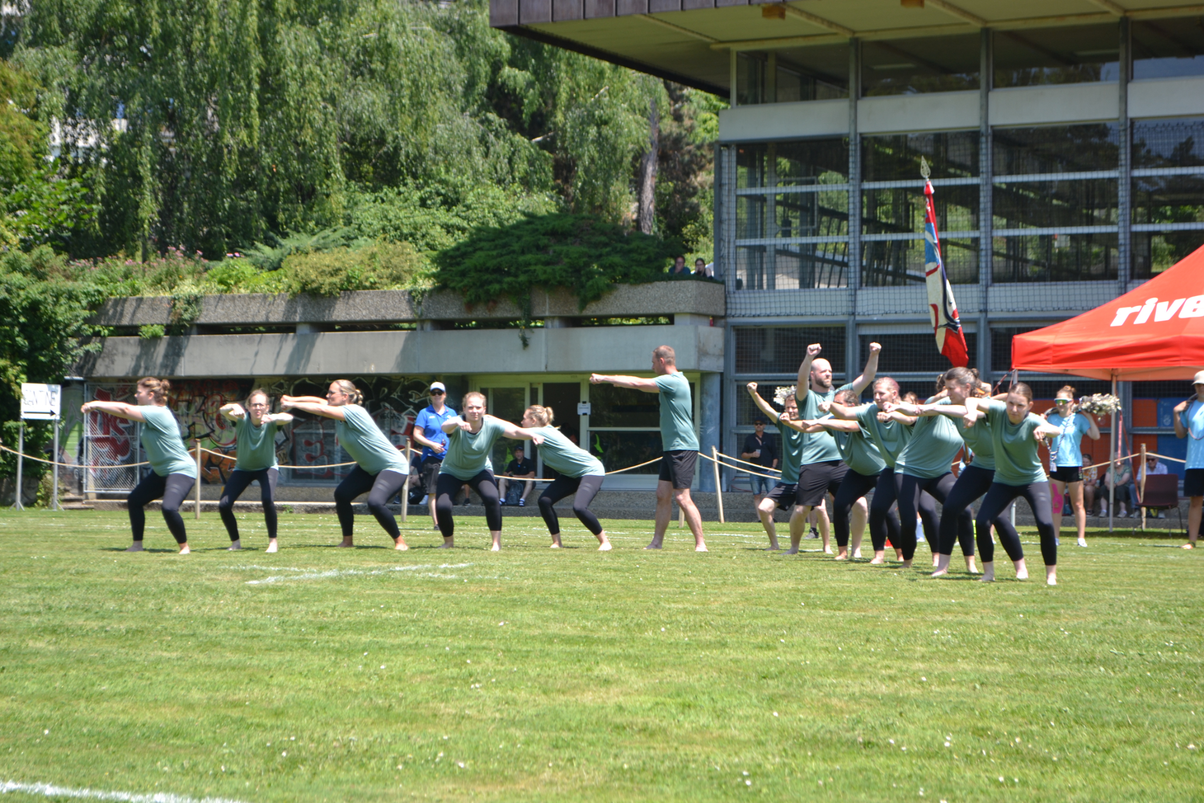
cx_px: 602
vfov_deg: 18.9
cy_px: 402
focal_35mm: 72
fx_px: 2408
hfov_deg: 28.1
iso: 100
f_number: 6.3
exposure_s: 1/160
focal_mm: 48
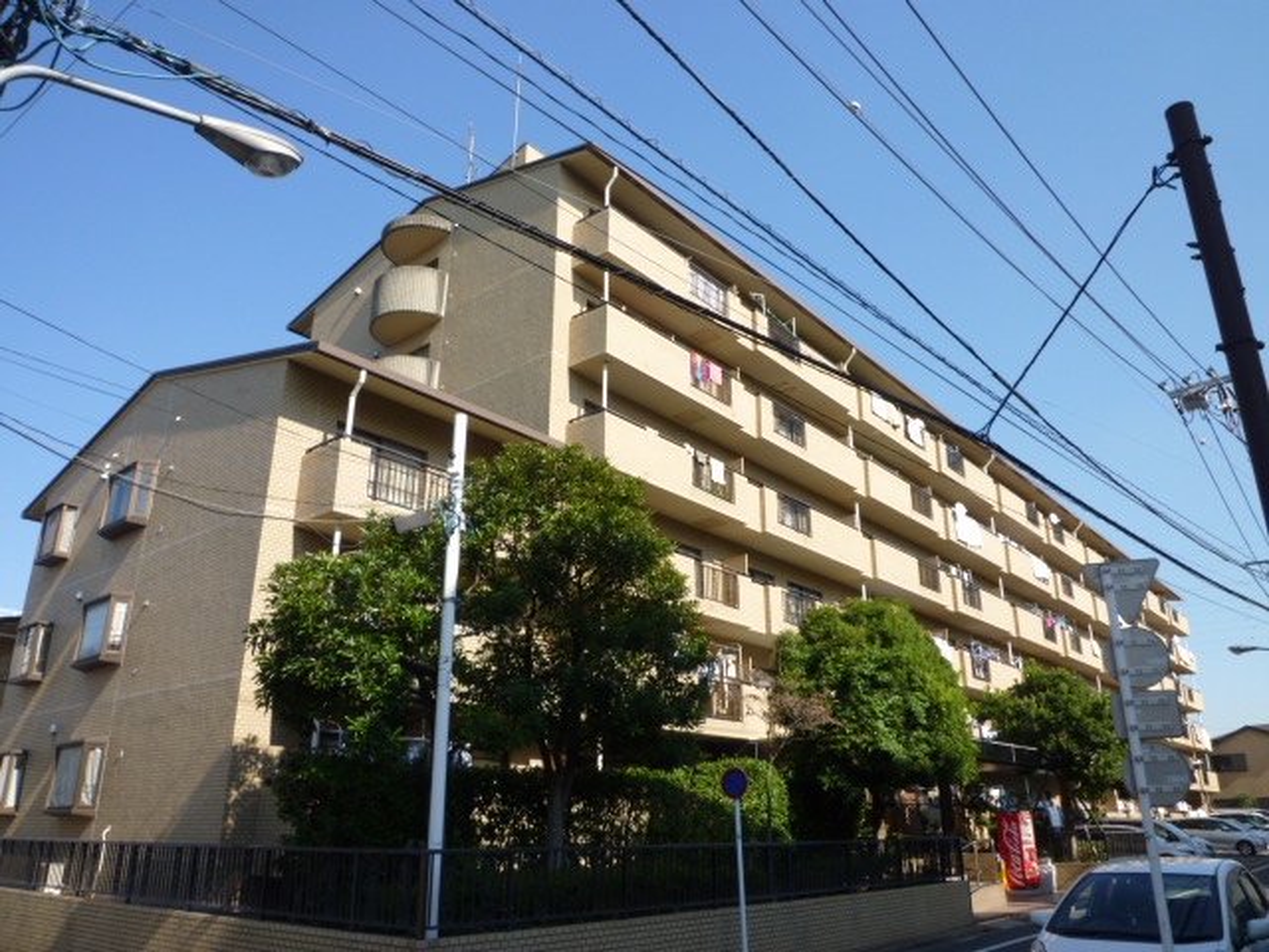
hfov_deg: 69.4
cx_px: 634
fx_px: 916
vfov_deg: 54.9
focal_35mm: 25
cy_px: 476
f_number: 4
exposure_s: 1/320
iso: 80
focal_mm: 4.5
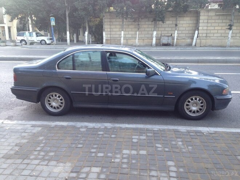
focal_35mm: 33
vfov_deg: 42.9
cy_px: 90
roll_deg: +0.4
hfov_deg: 55.4
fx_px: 229
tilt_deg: -15.0
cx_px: 120
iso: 50
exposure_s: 1/24
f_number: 2.4
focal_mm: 4.12
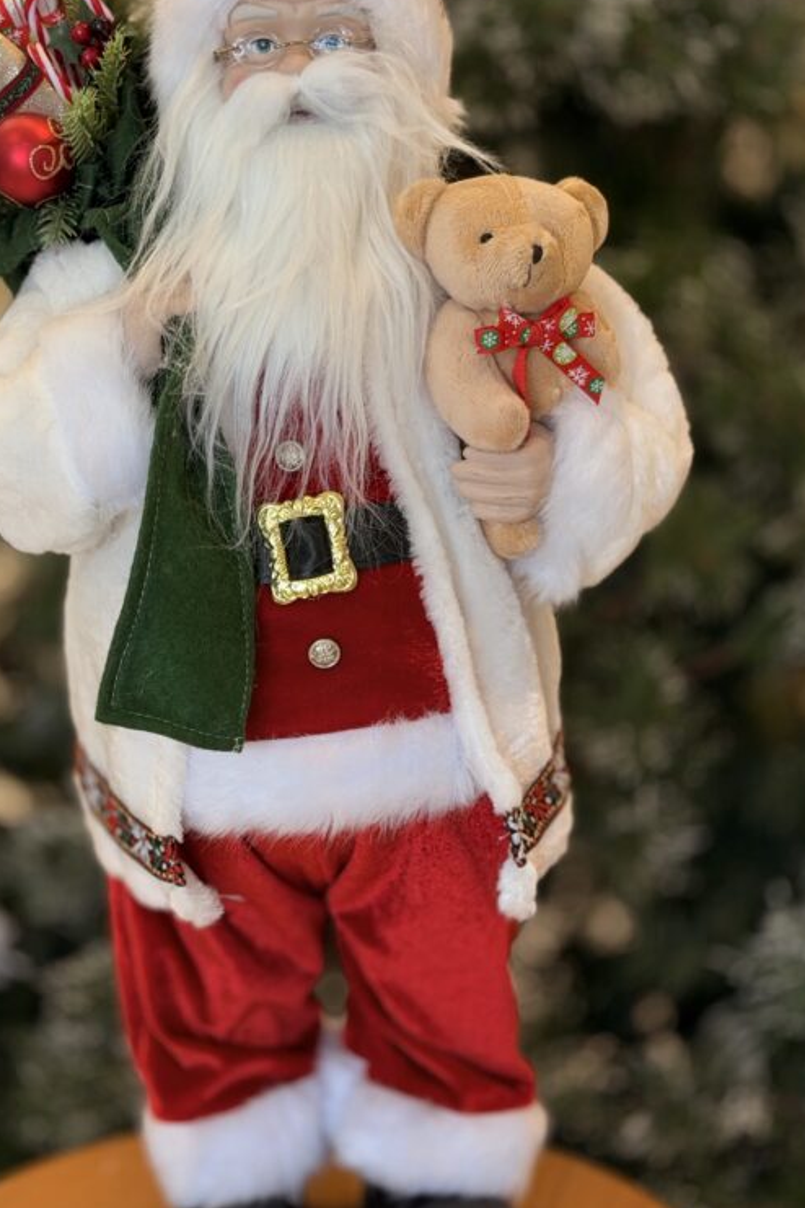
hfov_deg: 19.7
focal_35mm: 69
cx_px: 303
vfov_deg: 29.2
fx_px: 2314
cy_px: 549
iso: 100
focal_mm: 6.76
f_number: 1.78
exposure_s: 1/120
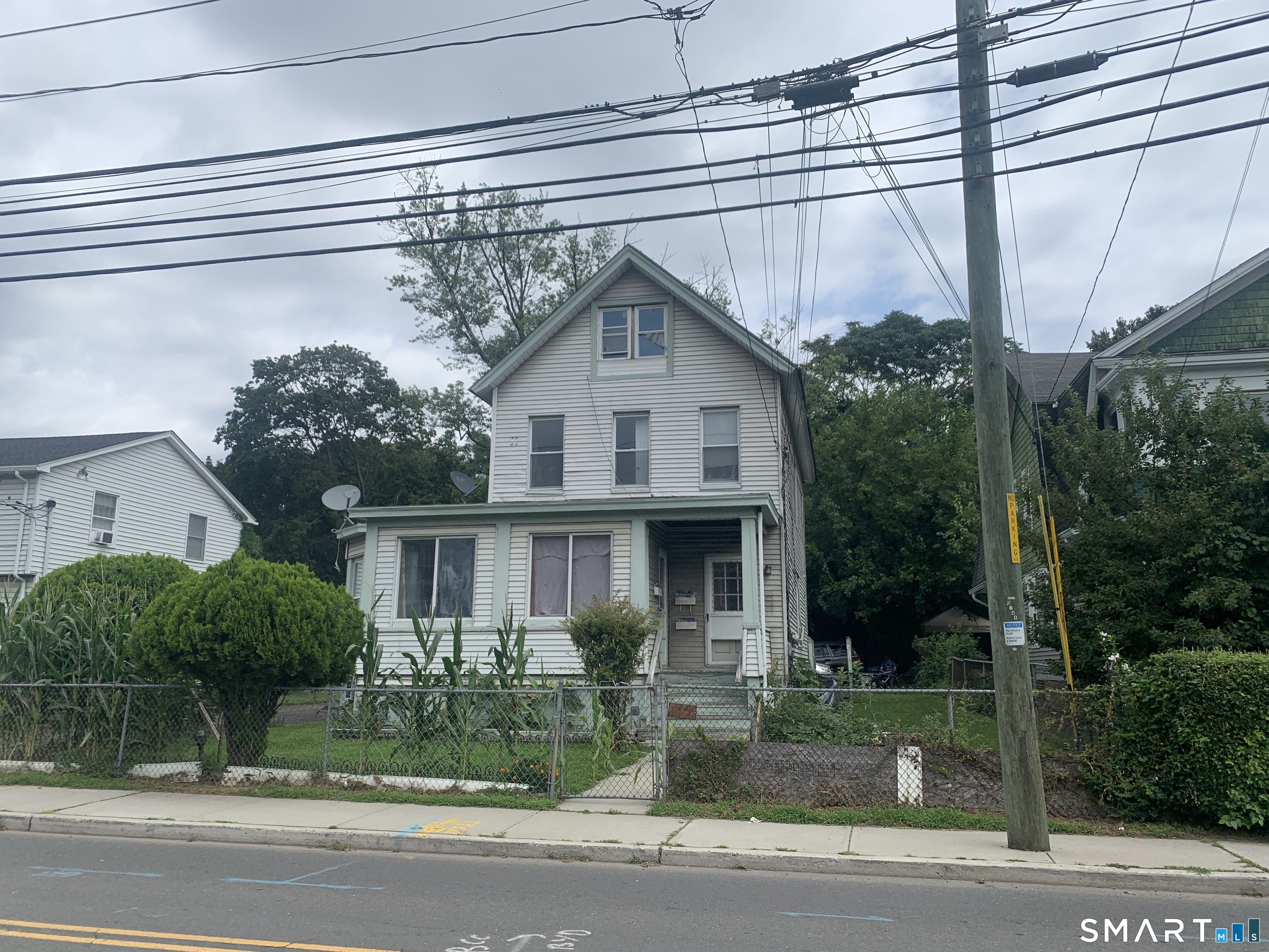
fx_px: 953
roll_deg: -0.8
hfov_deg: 67.3
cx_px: 634
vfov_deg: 53.1
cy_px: 476
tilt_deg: +9.4
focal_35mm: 26
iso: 25
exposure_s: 1/2915
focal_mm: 4.25
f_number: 1.8
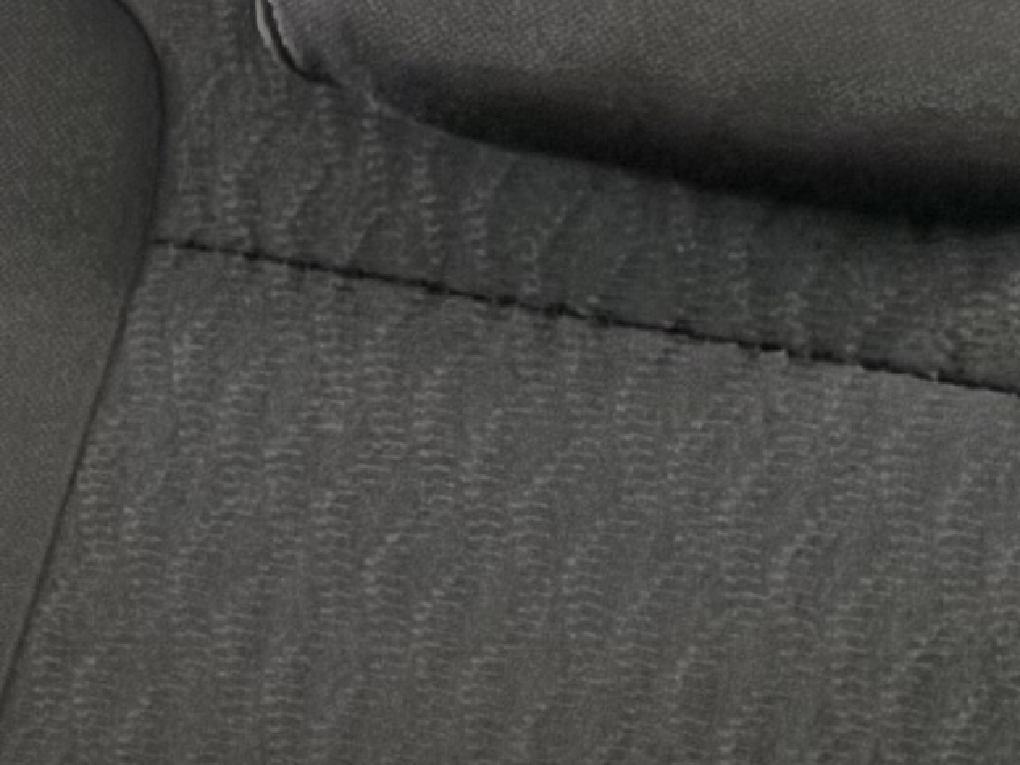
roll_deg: -6.2
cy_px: 849
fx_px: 4891
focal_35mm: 166
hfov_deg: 10.3
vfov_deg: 8.9
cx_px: -1407
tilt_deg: -15.5
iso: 1000
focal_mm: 5.96
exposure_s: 1/24
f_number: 1.6
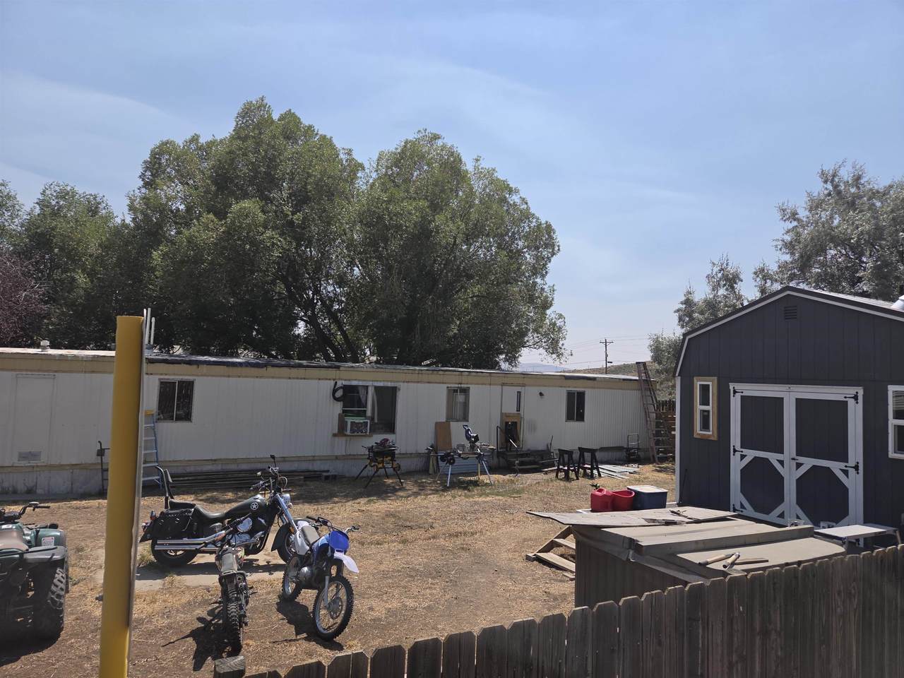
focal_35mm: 23
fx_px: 601
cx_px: 452
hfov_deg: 73.9
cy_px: 339
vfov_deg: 58.9
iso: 25
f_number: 1.8
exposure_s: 1/1941
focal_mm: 5.4
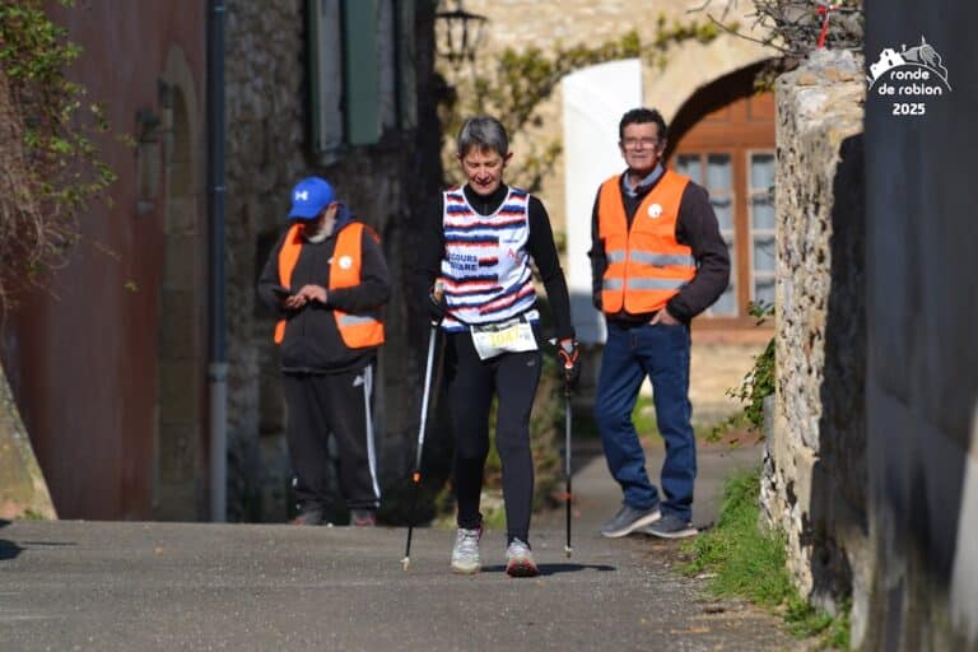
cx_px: 489
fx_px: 10187
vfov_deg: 3.7
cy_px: 326
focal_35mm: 375
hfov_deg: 5.5
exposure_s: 1/2000
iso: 400
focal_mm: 250
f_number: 7.1
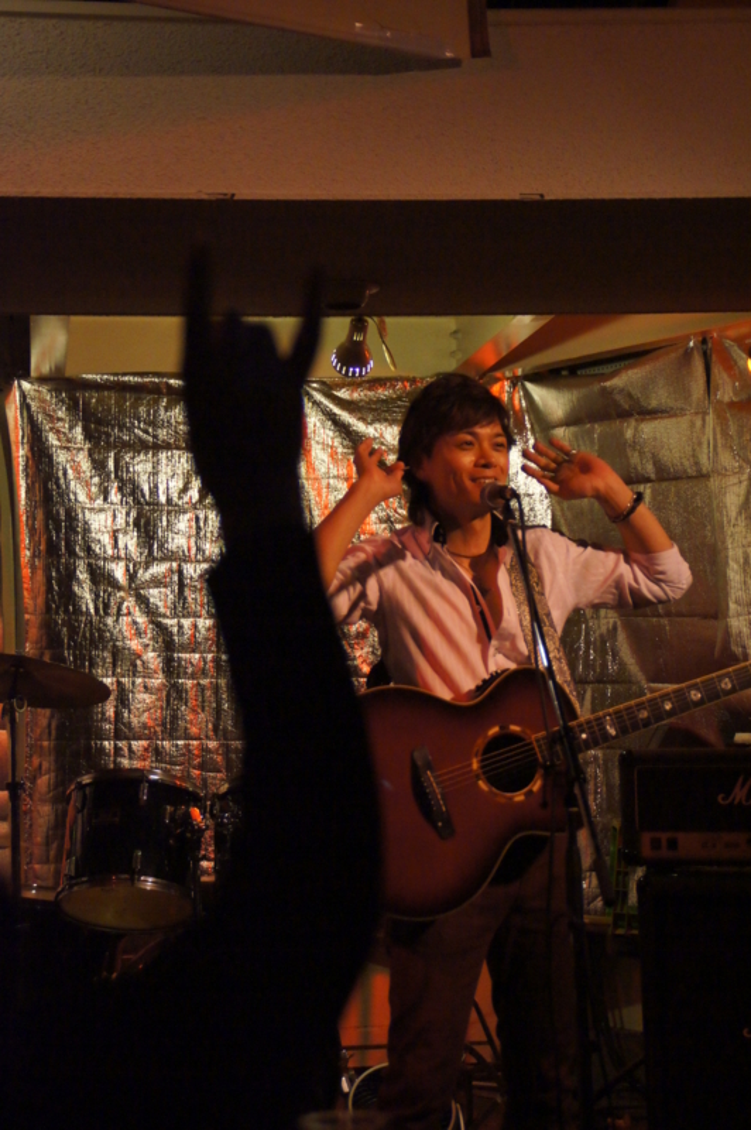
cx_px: 376
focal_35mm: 75
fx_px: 2351
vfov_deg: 27.0
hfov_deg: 18.2
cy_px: 565
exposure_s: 1/125
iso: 3200
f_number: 4.5
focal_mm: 50
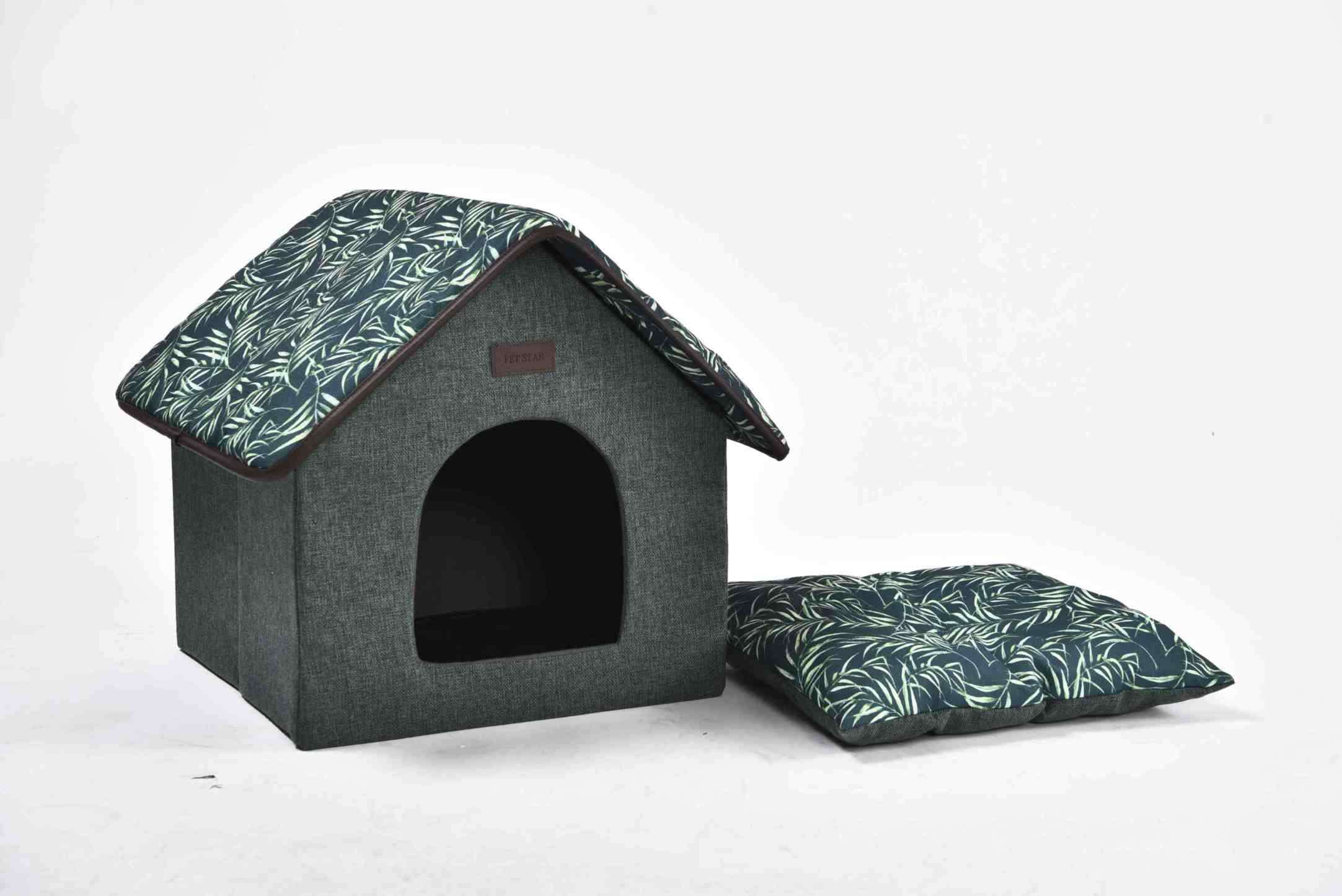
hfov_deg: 32.4
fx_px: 2312
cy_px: 448
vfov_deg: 21.9
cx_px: 671
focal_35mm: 62
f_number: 10
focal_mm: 62
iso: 320
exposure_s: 1/125
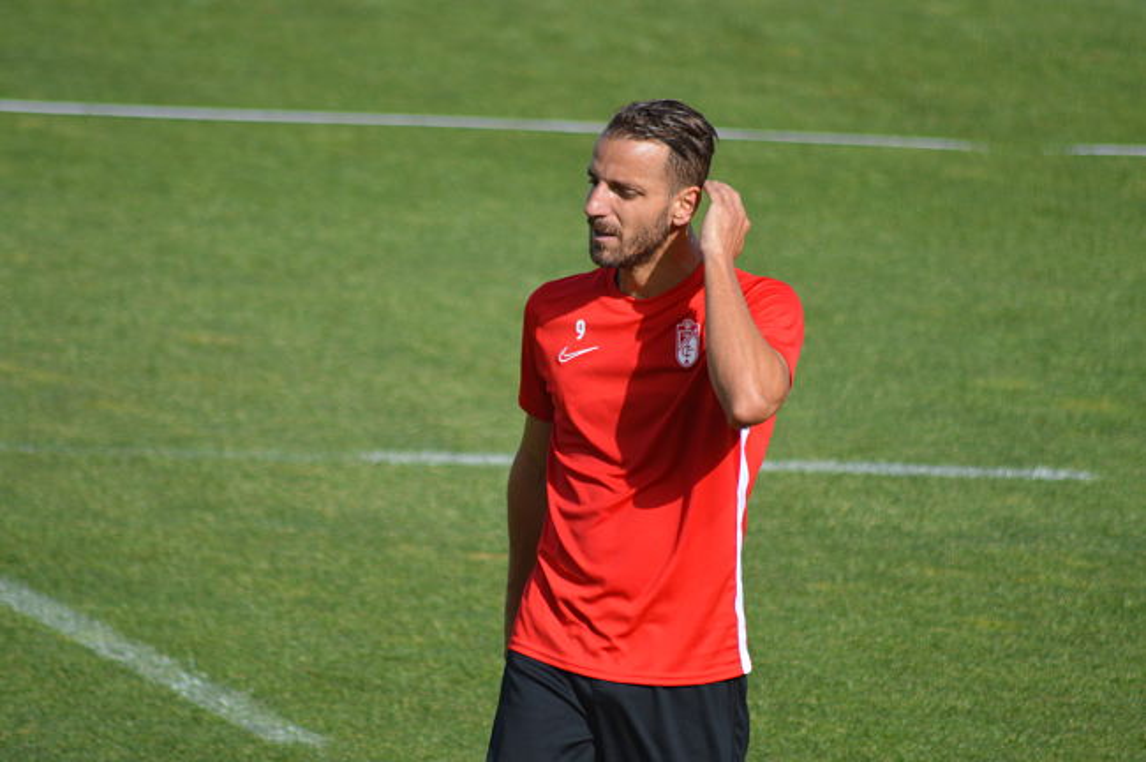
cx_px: 573
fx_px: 14310
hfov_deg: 4.6
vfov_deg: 3.0
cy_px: 381
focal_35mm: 450
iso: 400
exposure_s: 1/1600
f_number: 5.6
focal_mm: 300
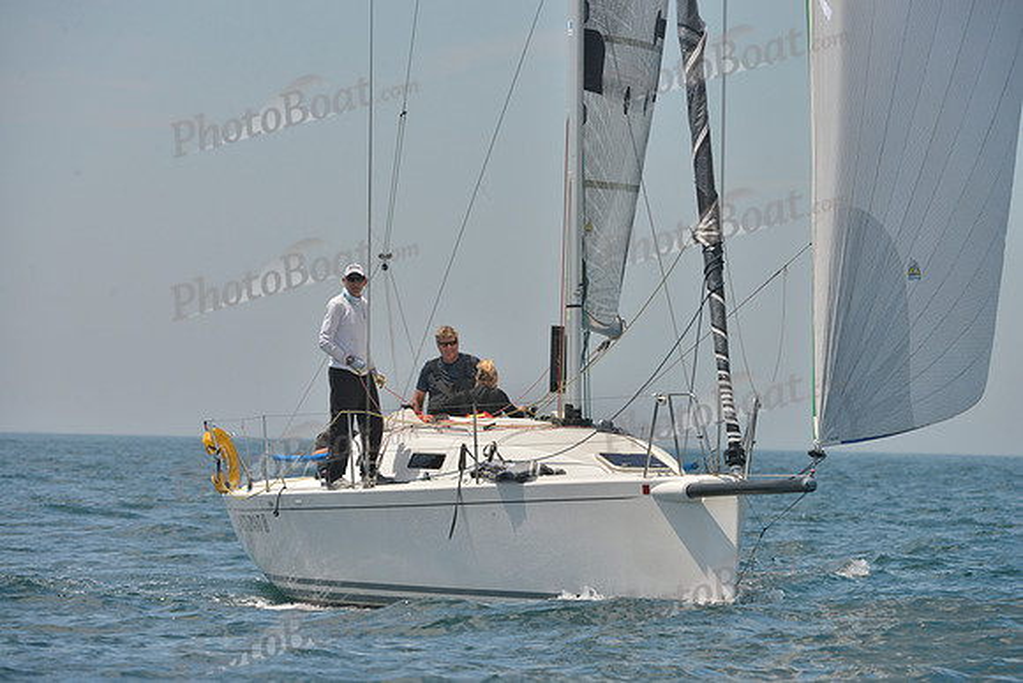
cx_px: 512
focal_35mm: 220
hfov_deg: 9.4
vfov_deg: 6.2
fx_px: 6253
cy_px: 342
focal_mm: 220
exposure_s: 1/800
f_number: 10
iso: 280
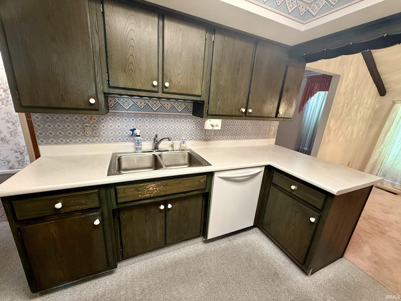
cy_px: 150
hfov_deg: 102.1
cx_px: 200
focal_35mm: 14
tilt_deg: -16.6
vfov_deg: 85.7
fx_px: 162
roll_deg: -4.1
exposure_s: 1/60
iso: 250
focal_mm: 2.22
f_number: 2.2
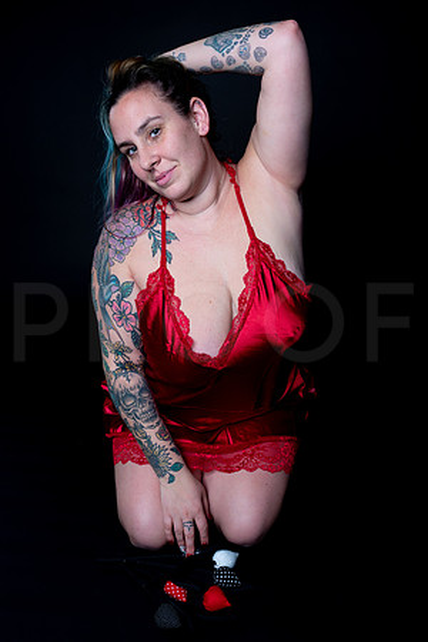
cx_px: 214
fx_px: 624
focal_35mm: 35
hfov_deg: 37.9
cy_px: 321
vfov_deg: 54.4
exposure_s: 1/160
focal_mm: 35
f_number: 10
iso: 100
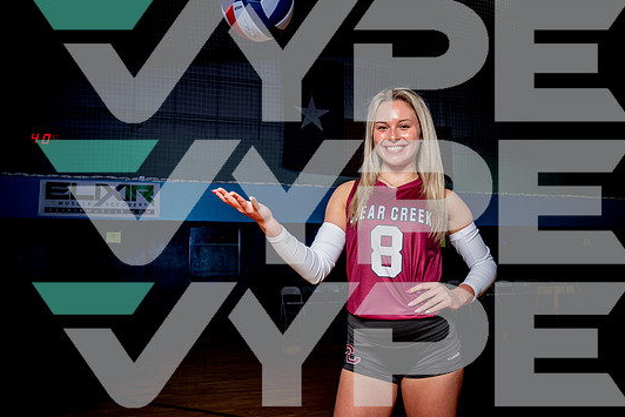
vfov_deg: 48.0
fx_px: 469
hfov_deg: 67.3
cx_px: 335
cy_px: 203
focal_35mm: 27
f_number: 5
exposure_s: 1/200
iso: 250
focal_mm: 24
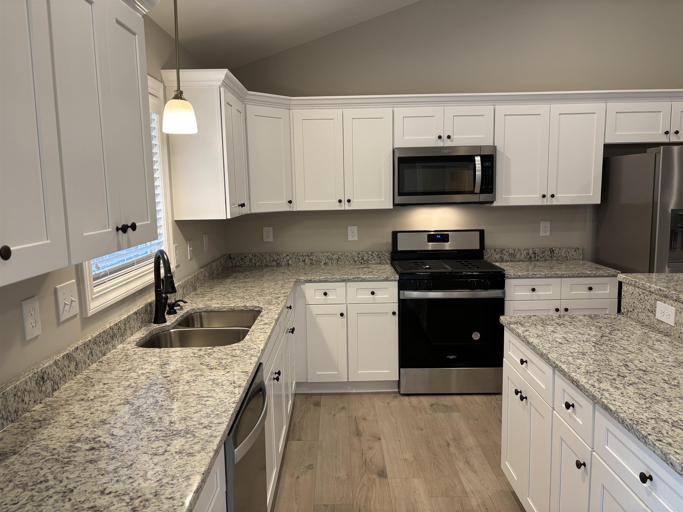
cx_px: 342
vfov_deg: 53.1
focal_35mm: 26
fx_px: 513
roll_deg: +0.8
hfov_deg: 67.3
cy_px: 256
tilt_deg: -7.8
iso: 100
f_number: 1.6
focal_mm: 5.96
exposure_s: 1/60
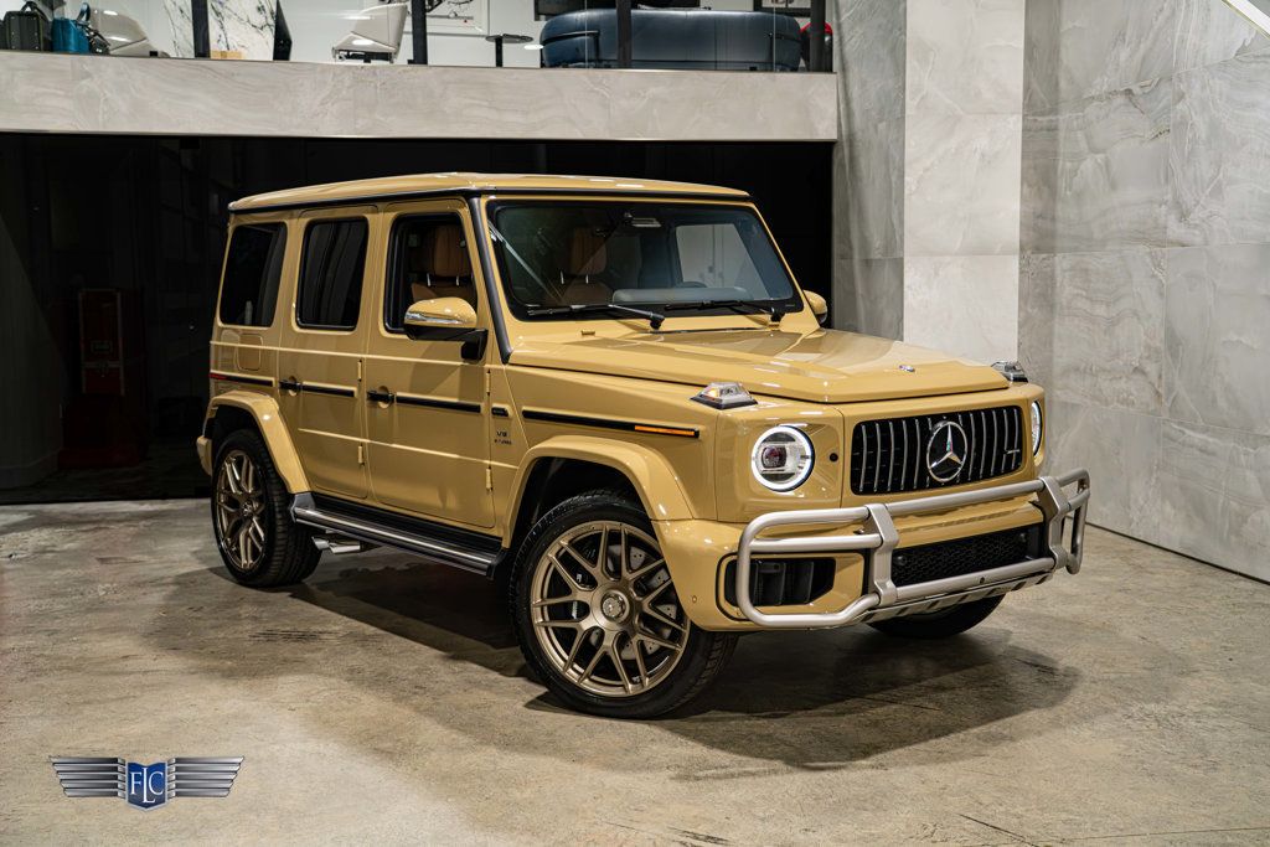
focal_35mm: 40
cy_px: 424
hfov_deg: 48.5
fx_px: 1411
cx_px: 635
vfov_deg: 33.4
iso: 1600
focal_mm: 40
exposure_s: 1/100
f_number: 4
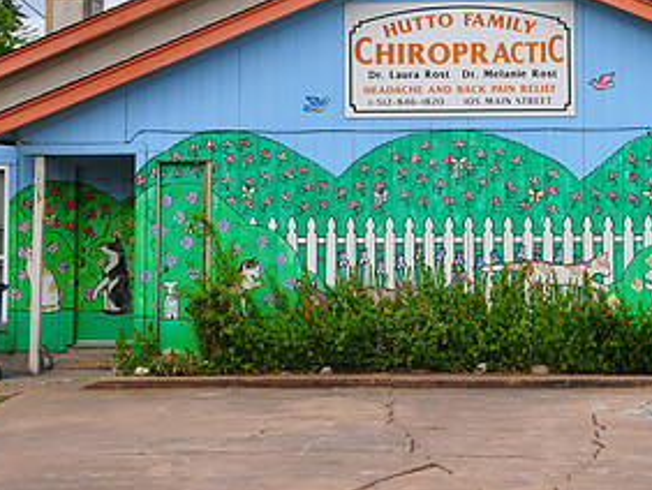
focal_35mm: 77
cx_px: 490
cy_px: 105
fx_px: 1452
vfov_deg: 19.0
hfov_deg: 25.0
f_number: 14
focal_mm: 26
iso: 200
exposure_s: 1/125
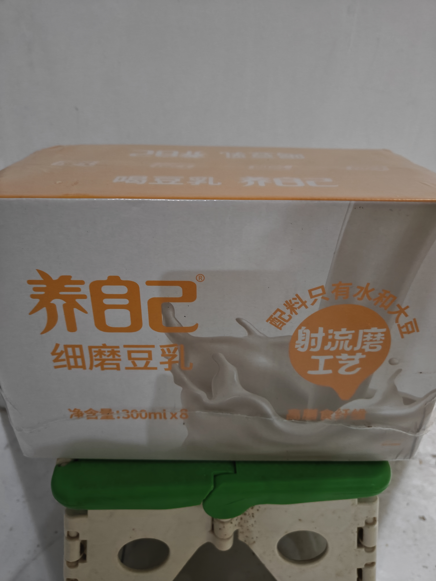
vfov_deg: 71.6
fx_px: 403
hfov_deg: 56.8
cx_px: 218
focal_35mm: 24
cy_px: 290
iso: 1250
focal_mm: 5.59
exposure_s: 1/20
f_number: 1.8
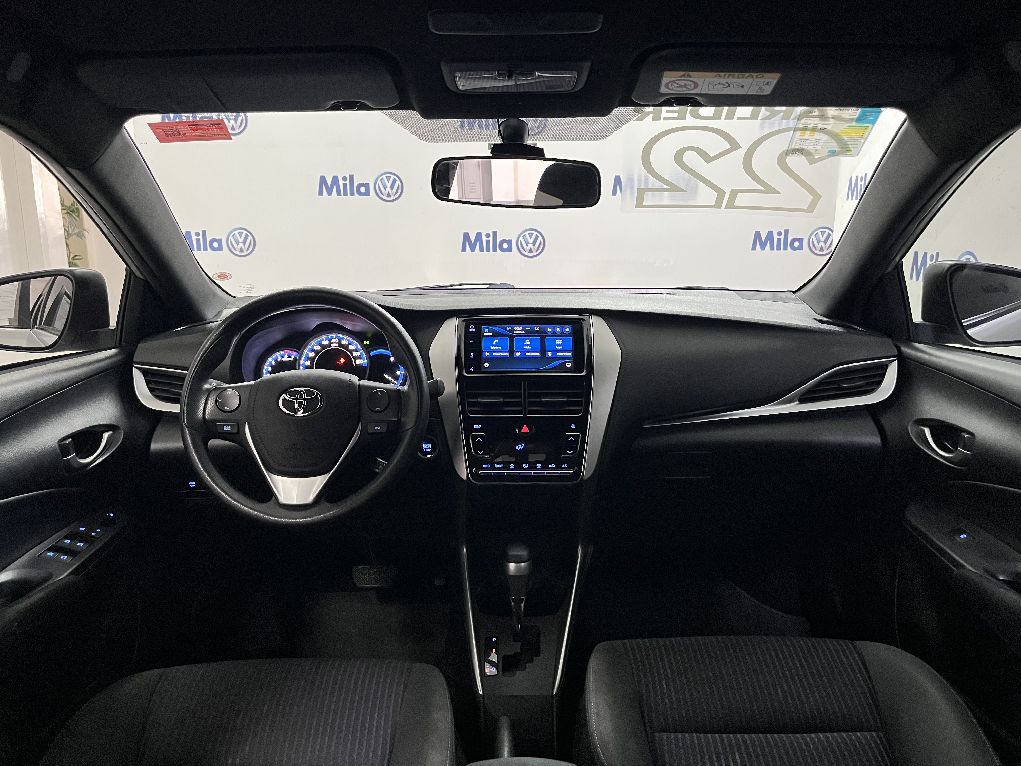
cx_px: 510
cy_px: 383
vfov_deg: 53.1
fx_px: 767
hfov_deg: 67.3
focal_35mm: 26
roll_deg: +0.2
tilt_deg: -13.1
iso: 640
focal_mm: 5.1
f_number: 1.6
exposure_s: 1/40
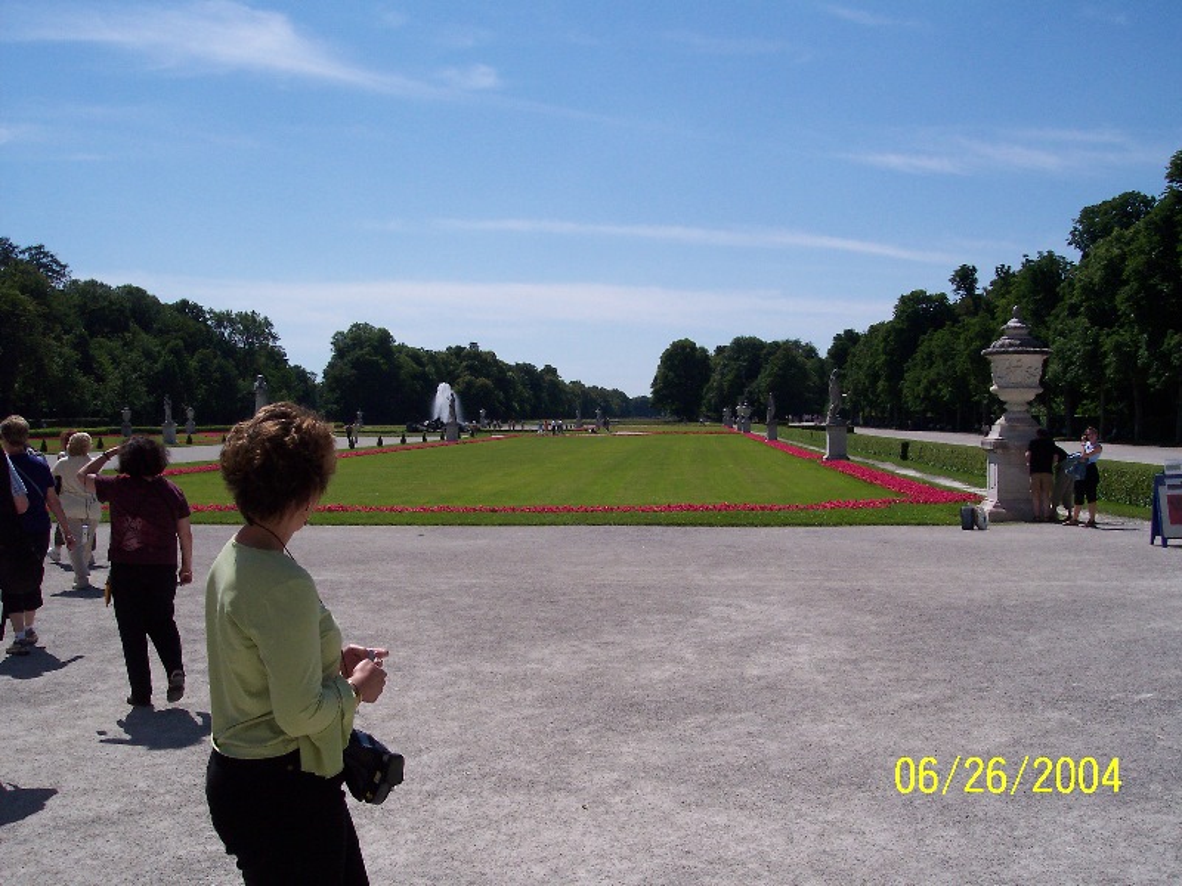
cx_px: 591
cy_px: 443
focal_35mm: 38
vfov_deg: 37.7
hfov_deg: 49.0
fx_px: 1298
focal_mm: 8
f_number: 4.8
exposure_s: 1/1000
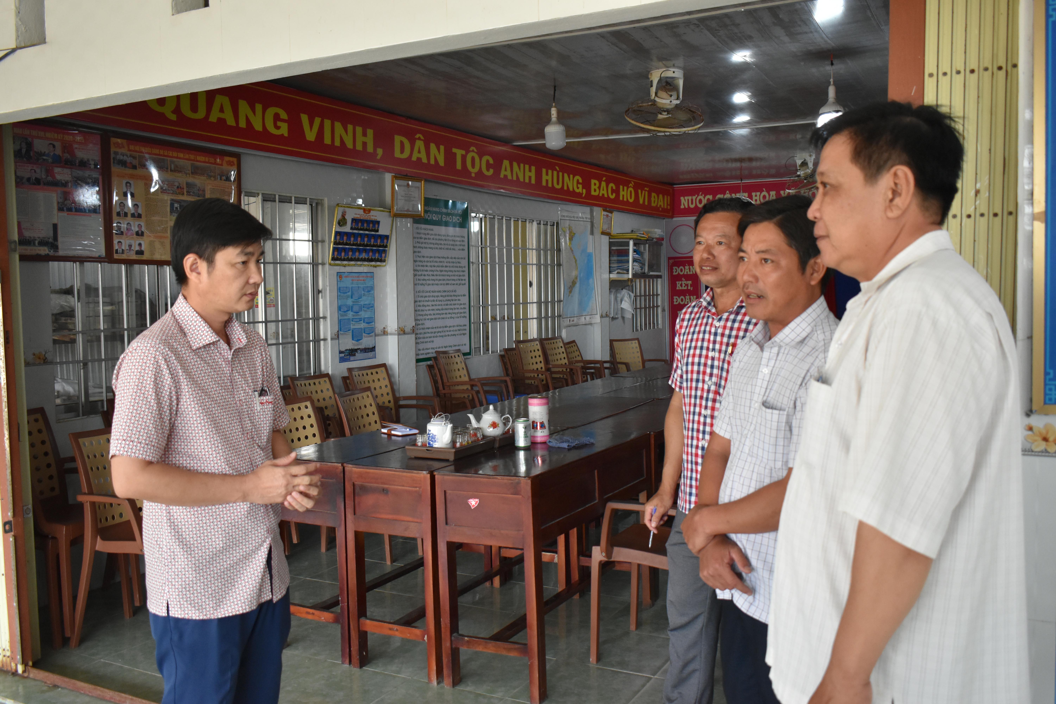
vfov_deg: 41.7
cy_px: 352
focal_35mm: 32
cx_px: 528
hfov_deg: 59.5
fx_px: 924
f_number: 3.8
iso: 1600
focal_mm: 21
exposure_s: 1/500
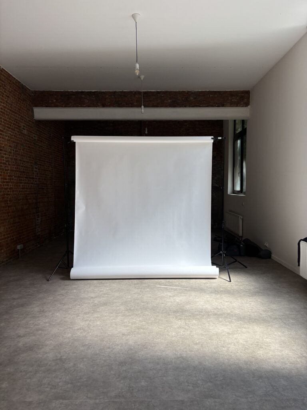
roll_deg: -0.5
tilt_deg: -5.5
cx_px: 154
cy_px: 205
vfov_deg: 67.3
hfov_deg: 53.1
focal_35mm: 26
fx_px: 307
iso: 50
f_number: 1.6
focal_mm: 5.96
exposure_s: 1/918
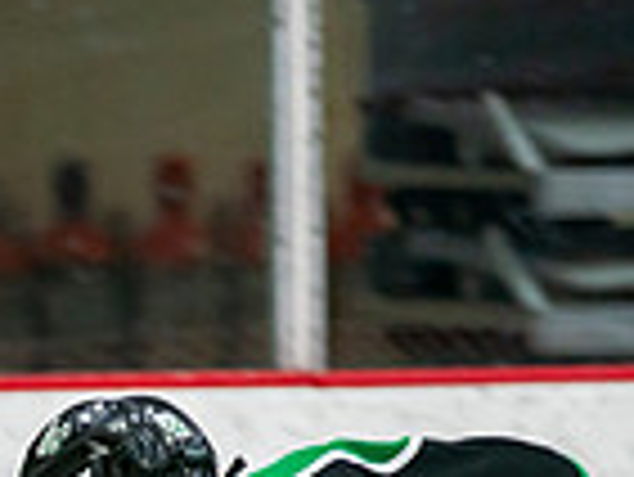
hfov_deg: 1.9
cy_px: 1097
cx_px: 44
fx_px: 19046
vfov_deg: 1.4
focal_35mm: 1039
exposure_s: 1/640
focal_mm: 200
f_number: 2.8
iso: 1250
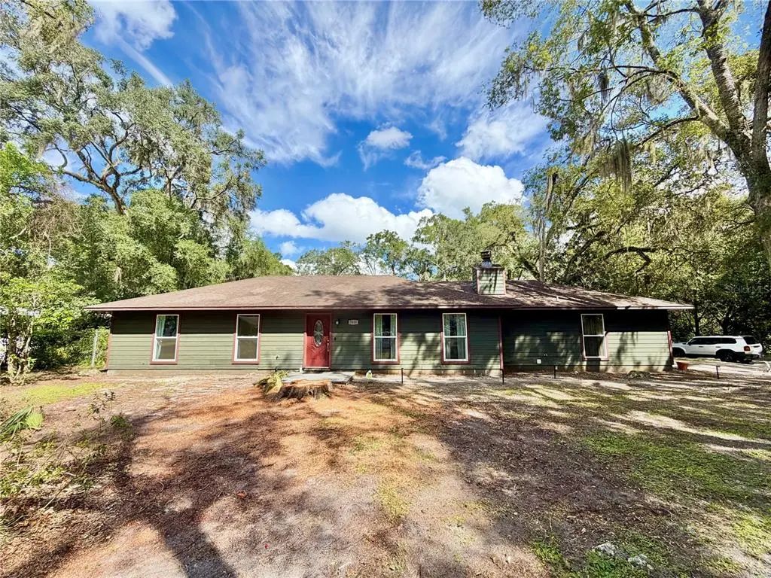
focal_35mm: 14
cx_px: 386
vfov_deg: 85.7
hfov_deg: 102.1
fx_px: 312
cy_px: 289
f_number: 2.2
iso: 32
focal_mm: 2.22
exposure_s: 1/770
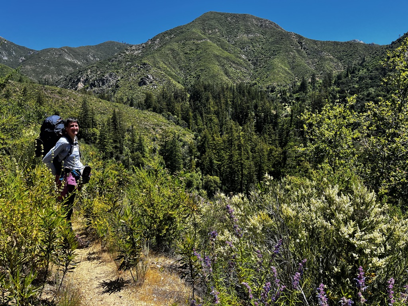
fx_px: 306
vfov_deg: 53.1
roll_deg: +0.8
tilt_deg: -6.5
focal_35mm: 26
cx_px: 204
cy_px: 153
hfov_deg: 67.3
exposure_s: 1/1404
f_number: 1.6
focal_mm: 5.1
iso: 50
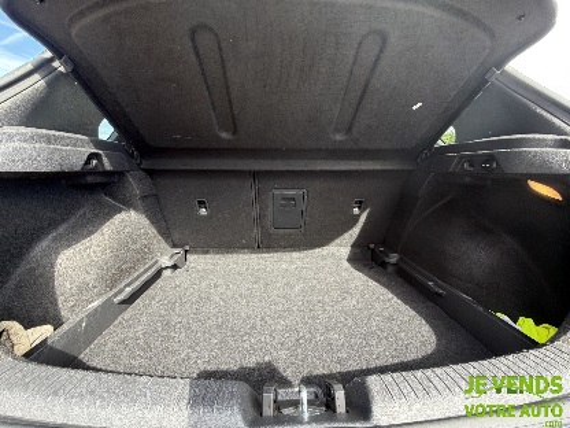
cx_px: 285
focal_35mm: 14
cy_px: 214
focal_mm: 2.22
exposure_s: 1/121
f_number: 2.2
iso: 125
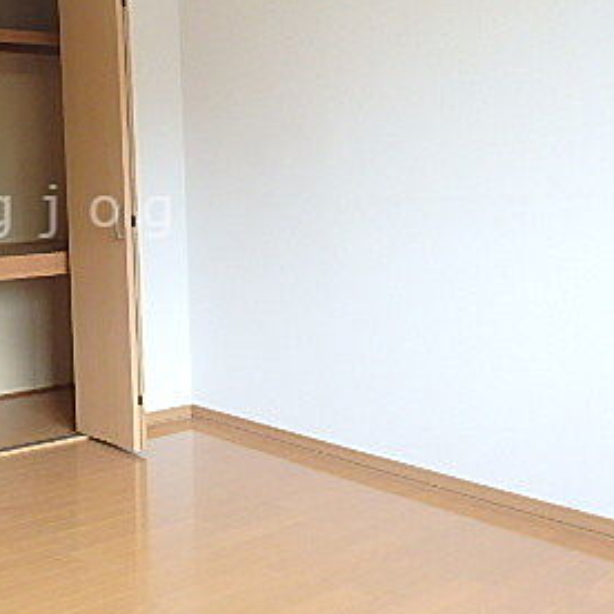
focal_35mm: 43
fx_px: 863
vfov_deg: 38.8
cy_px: 211
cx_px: 31
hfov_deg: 36.1
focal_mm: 3.7
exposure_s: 1/30
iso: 250
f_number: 3.5
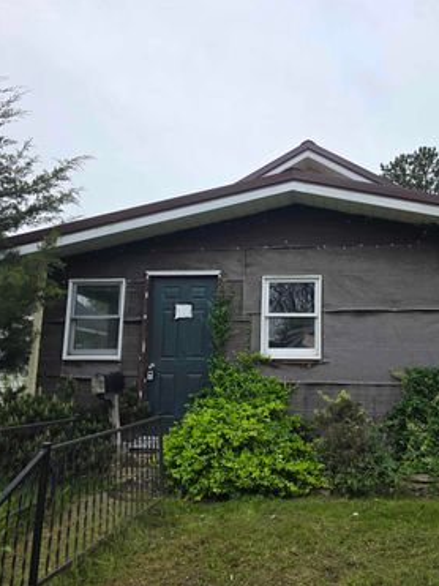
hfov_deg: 44.8
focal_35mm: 31
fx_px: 524
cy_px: 293
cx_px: 291
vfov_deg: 58.4
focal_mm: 6.3
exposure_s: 1/3238
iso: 80
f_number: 1.7
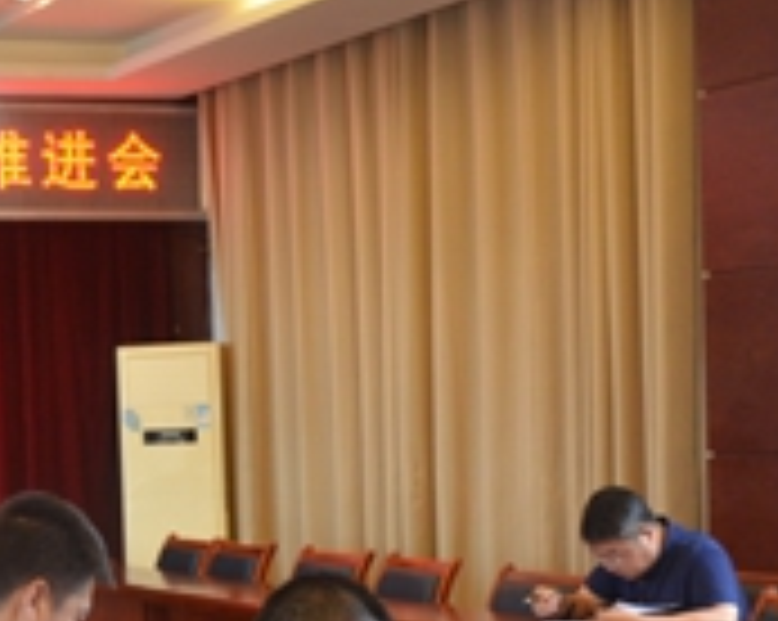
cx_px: -27
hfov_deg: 21.5
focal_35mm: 85
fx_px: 1963
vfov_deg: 17.7
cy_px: 574
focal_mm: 21
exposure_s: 1/40
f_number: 3.8
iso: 800
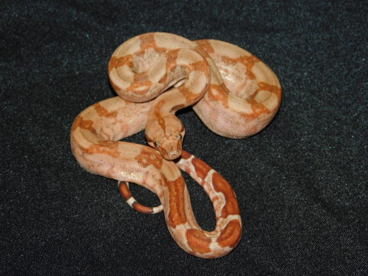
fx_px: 1425
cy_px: 138
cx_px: 184
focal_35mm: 134
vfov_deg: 11.1
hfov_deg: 14.7
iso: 200
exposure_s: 1/60
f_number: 5
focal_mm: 23.7
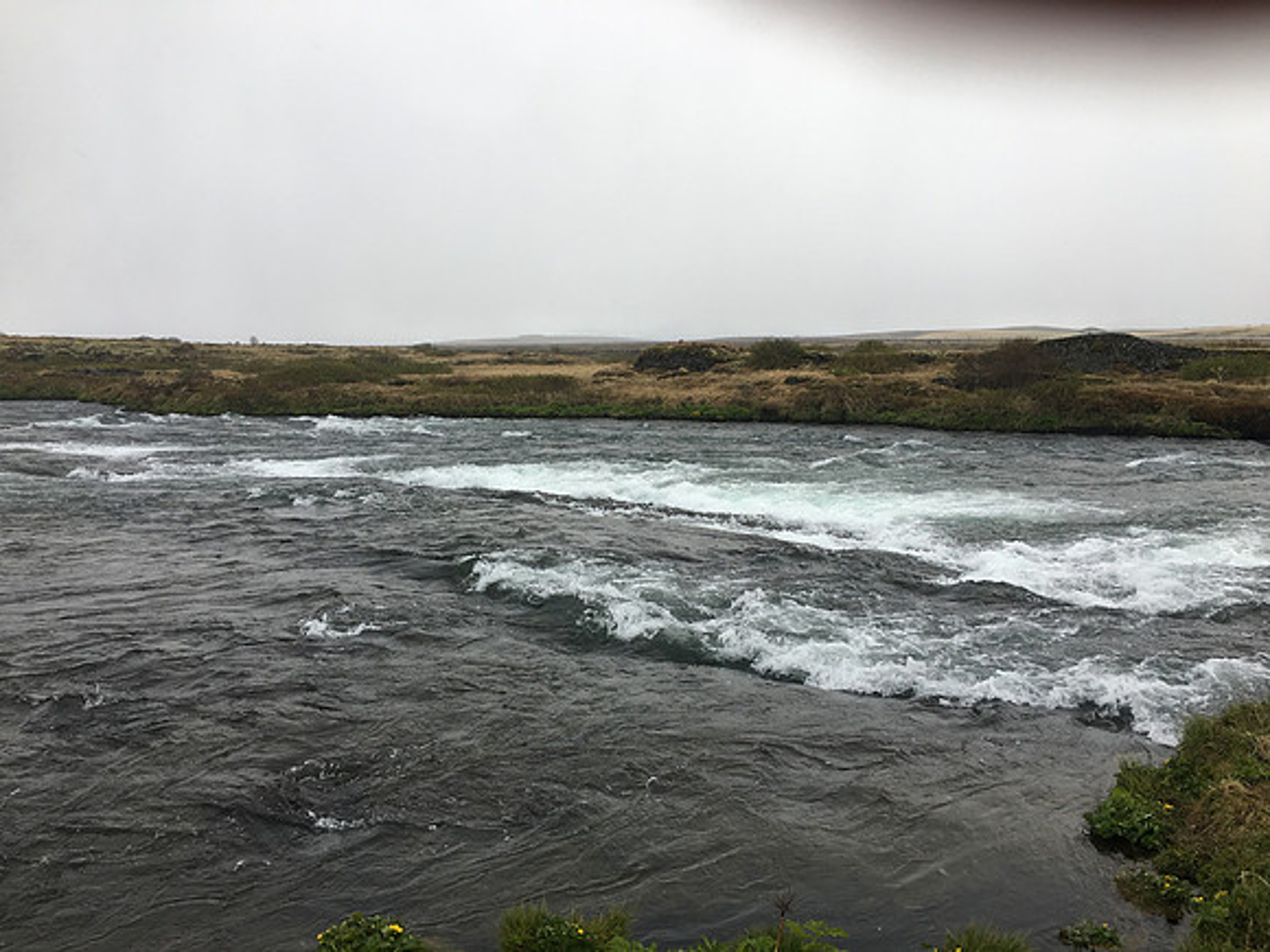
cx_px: 635
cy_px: 476
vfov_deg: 48.2
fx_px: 1064
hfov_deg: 61.7
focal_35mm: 29
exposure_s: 1/1166
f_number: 2.2
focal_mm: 4.15
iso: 25
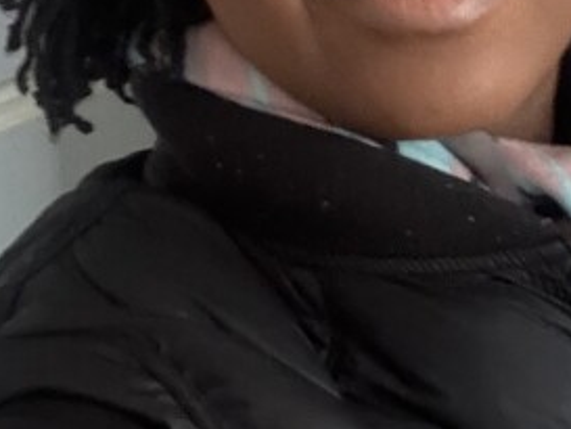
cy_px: -123
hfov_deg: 22.2
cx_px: 358
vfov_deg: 16.0
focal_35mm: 88
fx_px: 1452
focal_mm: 2.69
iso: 640
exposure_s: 1/22
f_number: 1.9
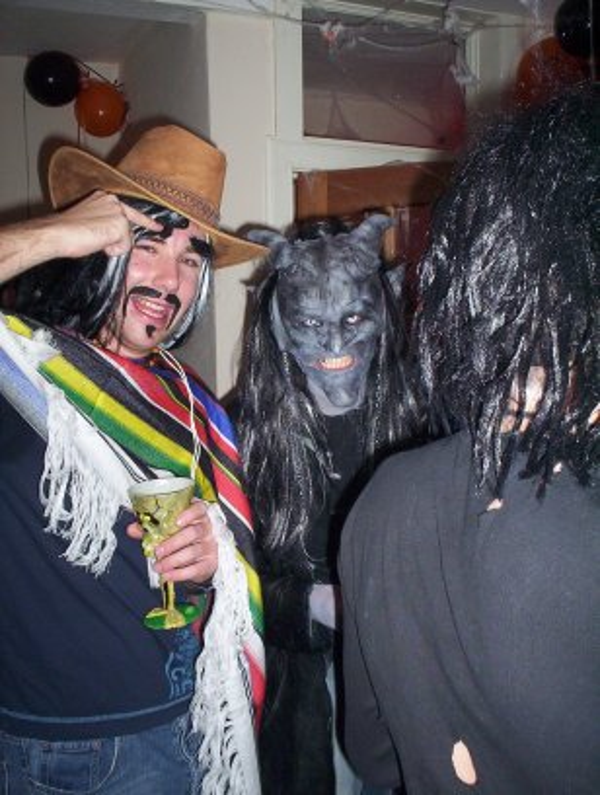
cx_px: 300
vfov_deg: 48.9
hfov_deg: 37.9
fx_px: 875
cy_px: 398
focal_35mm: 38
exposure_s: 1/60
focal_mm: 4.99
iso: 140
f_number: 4.5
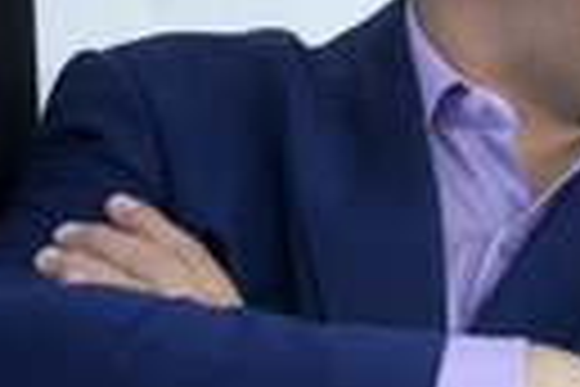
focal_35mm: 575
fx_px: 9263
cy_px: 18
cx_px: 791
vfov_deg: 2.4
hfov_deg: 3.6
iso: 640
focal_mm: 165
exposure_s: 1/200
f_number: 6.3
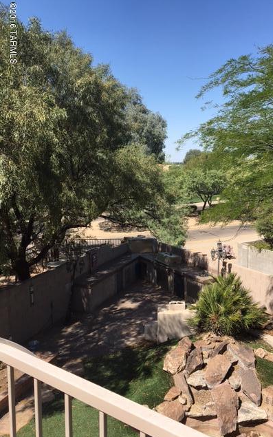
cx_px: 164
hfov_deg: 40.4
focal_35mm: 31
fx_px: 369
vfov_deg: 61.2
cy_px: 219
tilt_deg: -7.2
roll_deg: +0.8
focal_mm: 4.15
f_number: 2.2
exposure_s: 1/1350
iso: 25
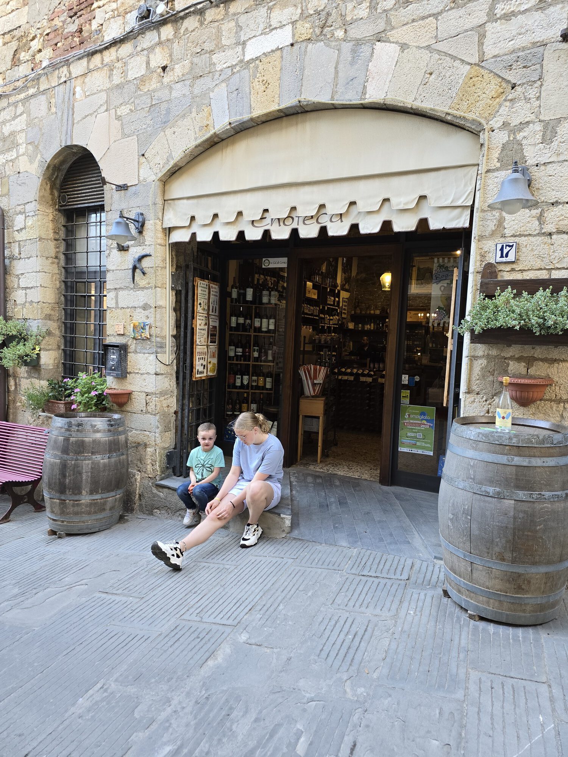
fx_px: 503
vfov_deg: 73.9
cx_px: 284
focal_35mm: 23
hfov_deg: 58.9
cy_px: 378
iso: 160
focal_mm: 6.3
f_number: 1.7
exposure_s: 1/180
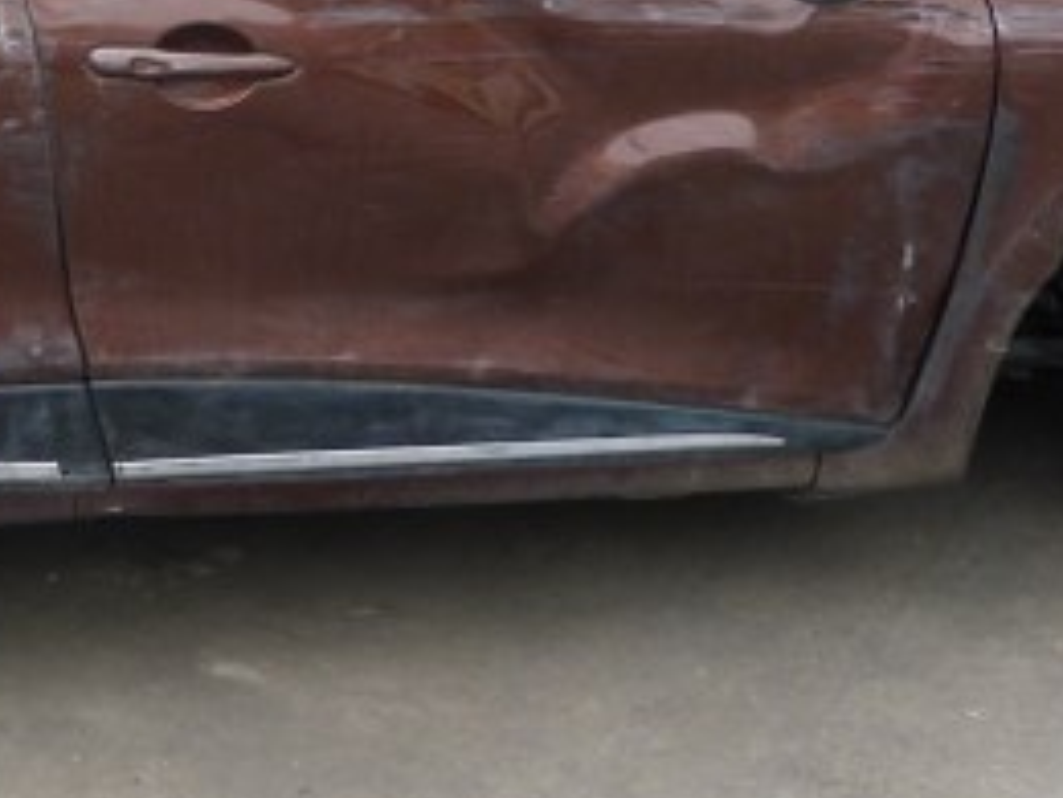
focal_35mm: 77
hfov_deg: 25.0
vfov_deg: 18.6
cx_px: 266
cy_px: -8
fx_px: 2365
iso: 80
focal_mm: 4.5
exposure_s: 1/60
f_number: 2.8
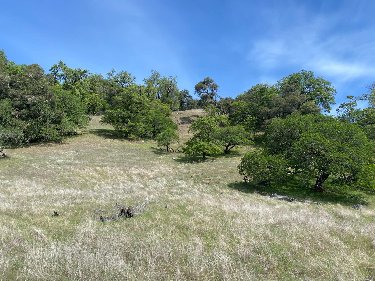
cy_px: 140
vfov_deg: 53.1
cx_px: 188
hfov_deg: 67.3
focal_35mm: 26
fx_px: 282
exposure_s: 1/2066
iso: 32
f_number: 1.8
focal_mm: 4.25
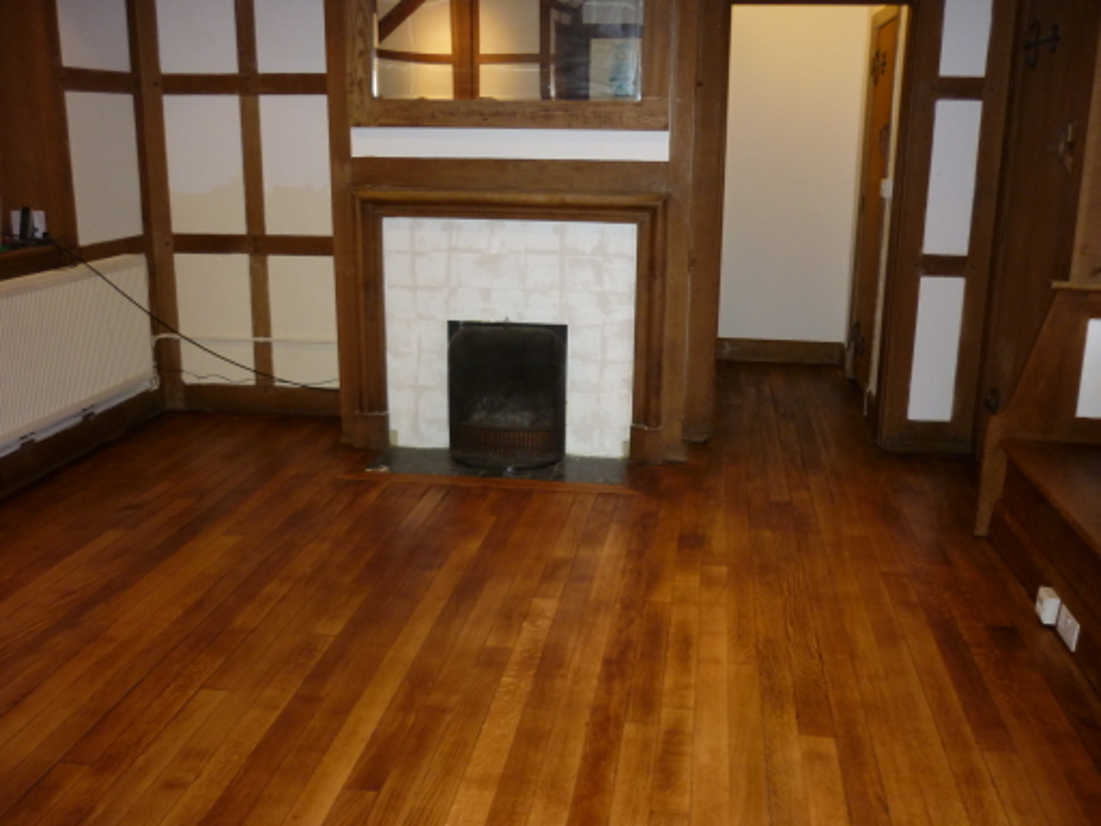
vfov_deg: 42.9
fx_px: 1050
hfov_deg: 55.4
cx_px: 550
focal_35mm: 33
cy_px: 413
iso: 200
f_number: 2.8
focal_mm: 5.5
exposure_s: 1/30
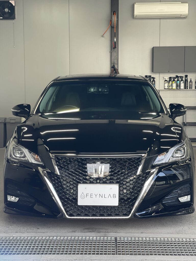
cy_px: 130
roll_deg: +0.3
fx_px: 483
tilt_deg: -4.3
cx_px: 98
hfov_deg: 22.9
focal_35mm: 64
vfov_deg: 30.3
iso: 80
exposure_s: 1/121
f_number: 2.2
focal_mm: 7.5
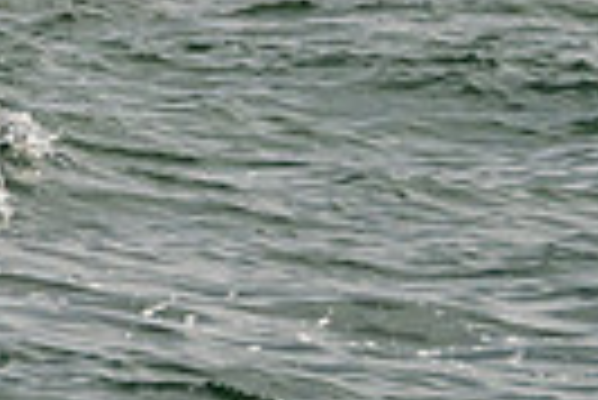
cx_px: -584
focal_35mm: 997
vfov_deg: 1.4
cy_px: -633
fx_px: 16579
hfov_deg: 2.1
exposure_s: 1/4000
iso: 500
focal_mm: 170
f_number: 8
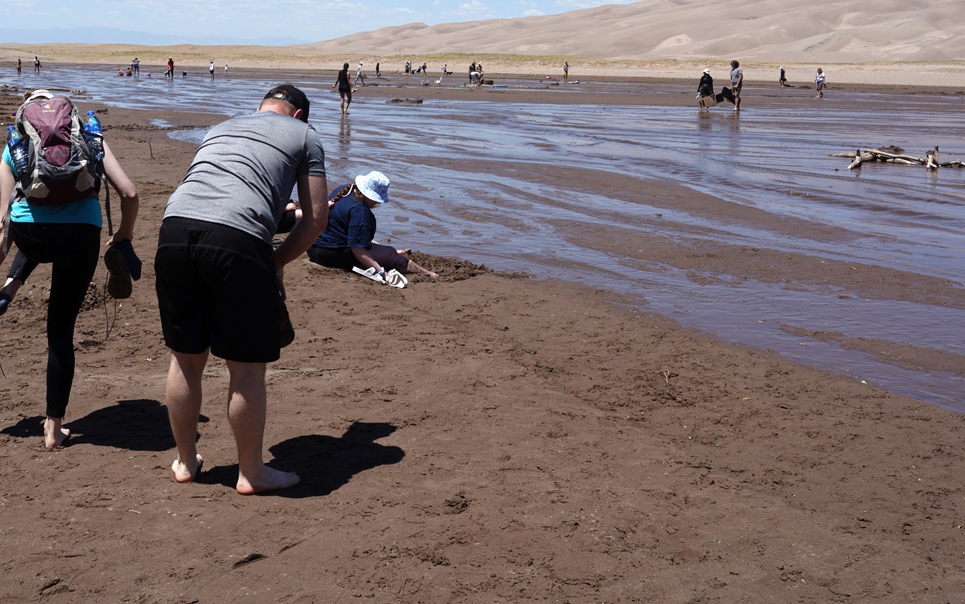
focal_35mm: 44
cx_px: 418
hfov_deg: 45.2
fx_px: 1157
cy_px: 145
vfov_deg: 28.7
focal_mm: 30
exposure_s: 1/160
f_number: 13
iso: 80
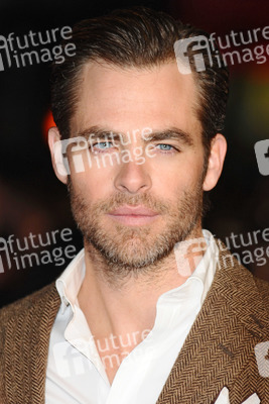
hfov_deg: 4.6
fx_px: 3359
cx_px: 134
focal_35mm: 300
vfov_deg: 6.9
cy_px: 202
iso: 320
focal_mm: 200
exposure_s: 1/200
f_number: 4.5
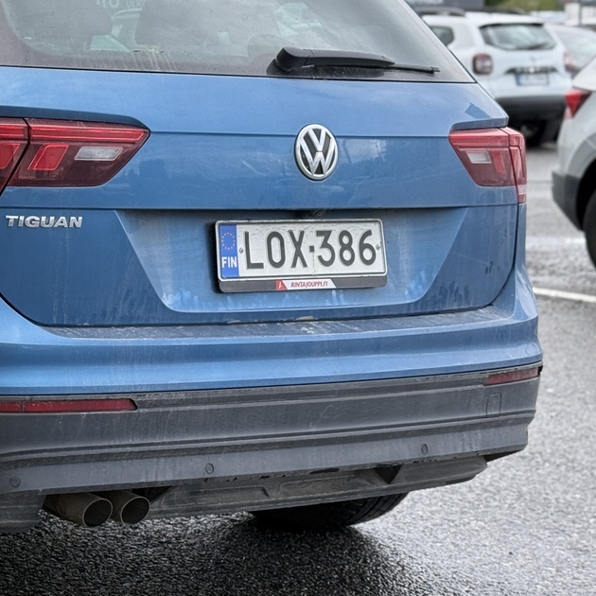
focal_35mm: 97
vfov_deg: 17.9
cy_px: 174
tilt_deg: -4.5
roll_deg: -0.8
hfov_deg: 17.3
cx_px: -61
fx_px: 1889
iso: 100
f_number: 1.78
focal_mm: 6.76
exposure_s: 1/631
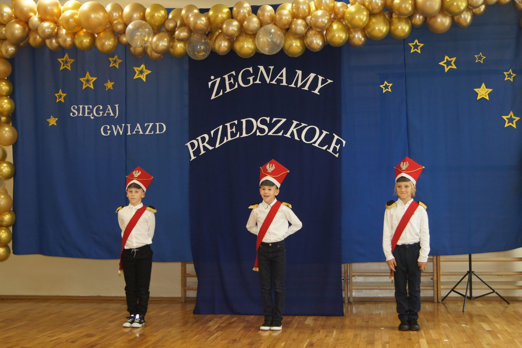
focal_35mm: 45
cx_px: 261
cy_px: 174
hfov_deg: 43.6
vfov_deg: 29.9
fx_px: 653
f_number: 4.5
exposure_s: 1/60
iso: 500
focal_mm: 30
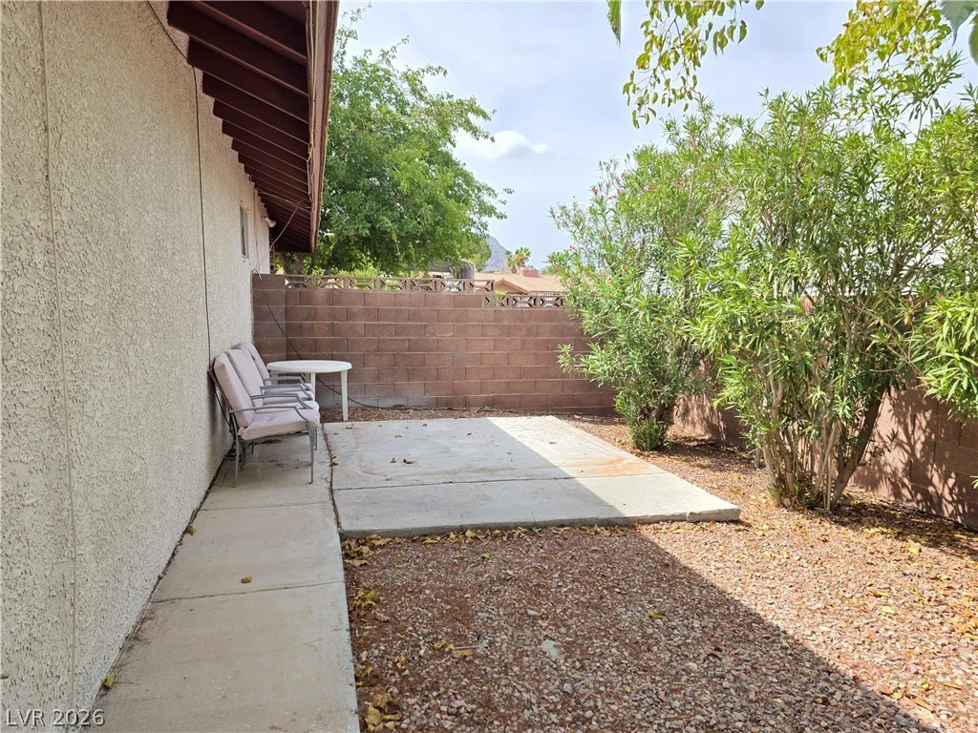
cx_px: 489
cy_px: 366
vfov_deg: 58.9
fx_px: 650
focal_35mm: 23
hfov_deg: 73.9
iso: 80
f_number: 1.7
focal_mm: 6.25
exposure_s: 1/2436
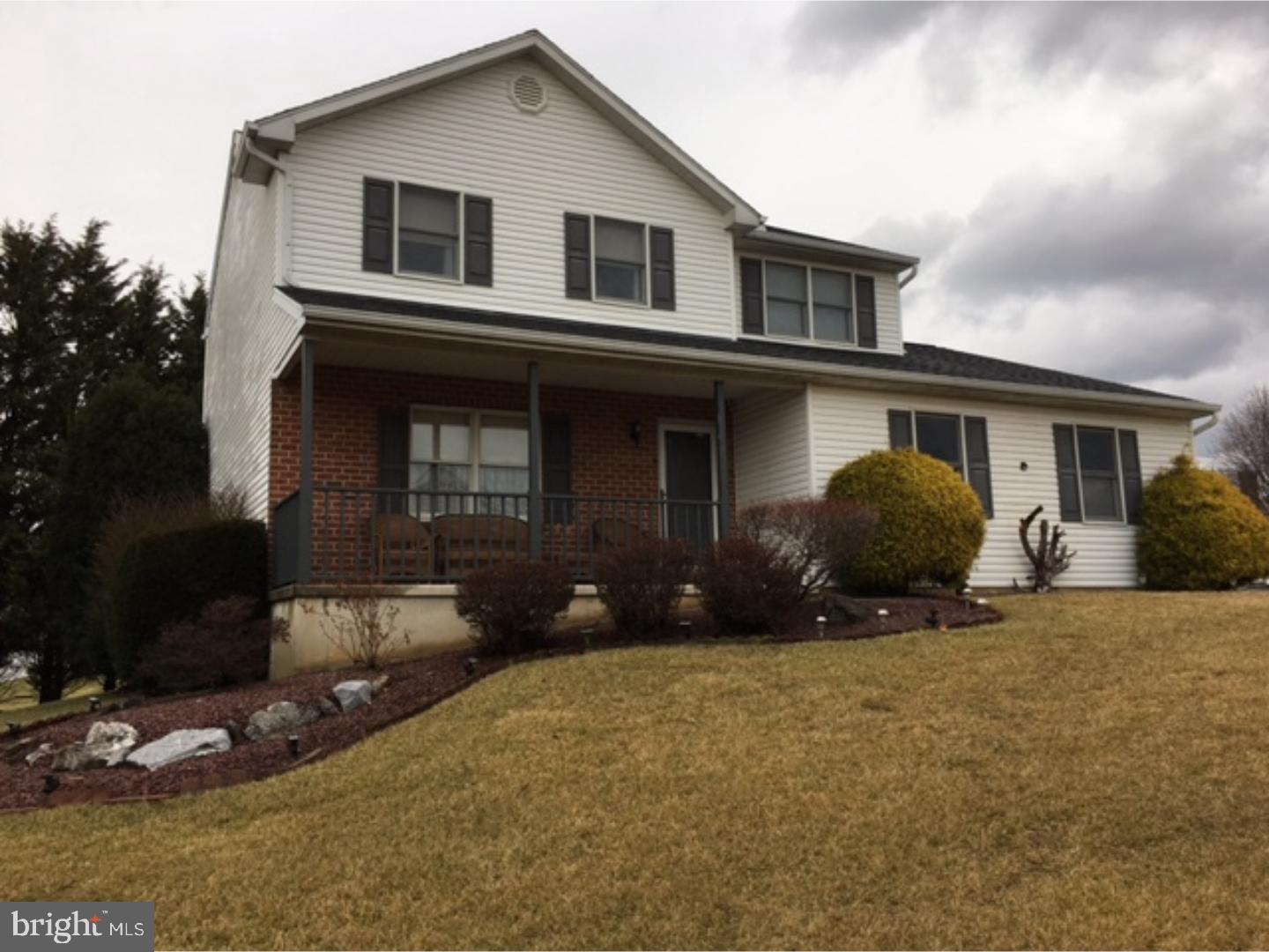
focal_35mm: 29
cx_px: 634
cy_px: 476
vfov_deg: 48.2
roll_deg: -0.2
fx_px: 1063
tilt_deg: +9.6
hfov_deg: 61.7
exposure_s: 1/203
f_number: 2.2
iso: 25
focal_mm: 4.15
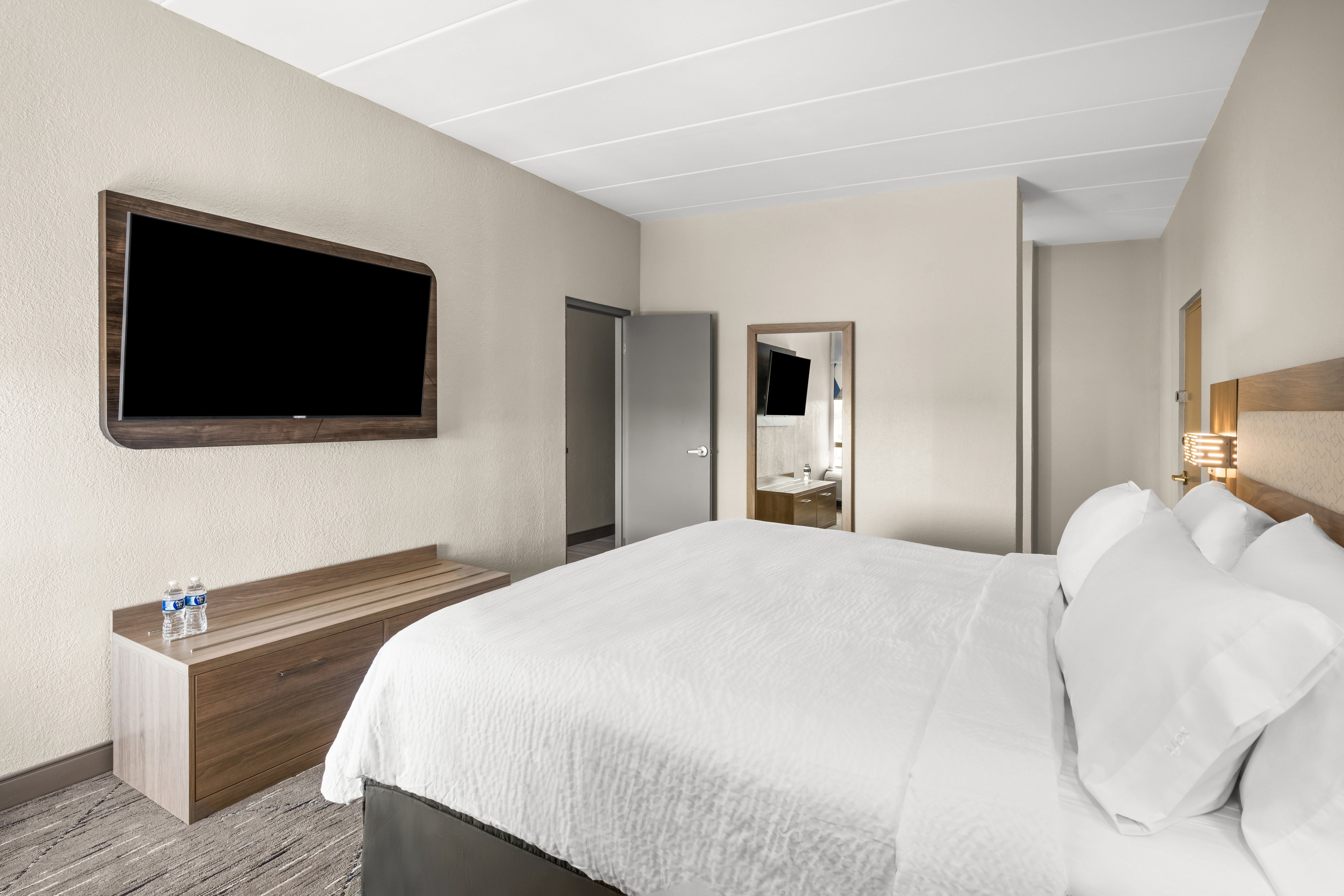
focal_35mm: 18
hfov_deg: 91.6
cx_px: 672
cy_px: 448
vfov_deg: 68.9
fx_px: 653
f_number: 10
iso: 200
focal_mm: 17.5
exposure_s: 1/2
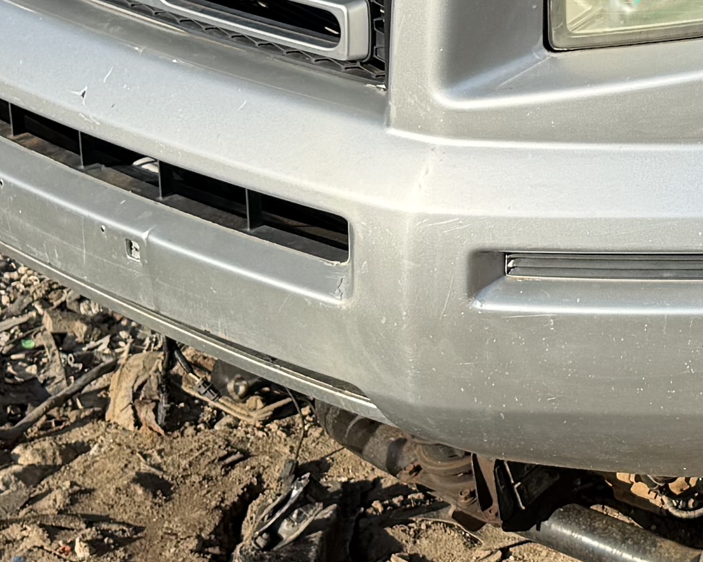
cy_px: -243
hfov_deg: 15.3
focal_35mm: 117
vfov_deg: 12.6
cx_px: 1019
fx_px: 2434
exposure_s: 1/2703
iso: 80
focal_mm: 6.76
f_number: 1.78
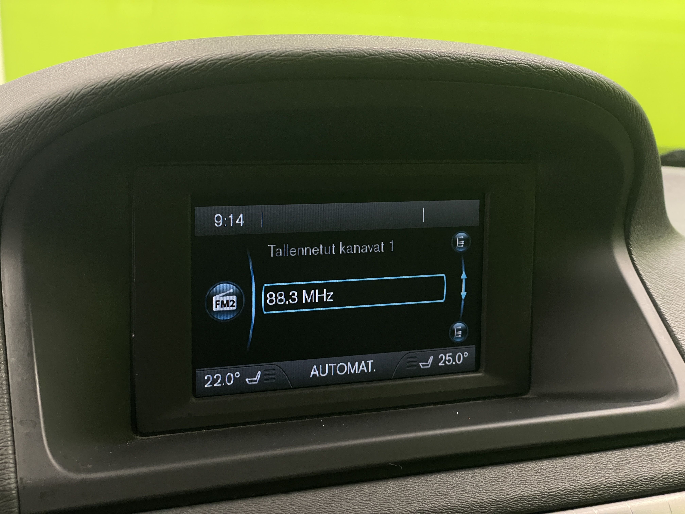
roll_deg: -0.8
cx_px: 342
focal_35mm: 52
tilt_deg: -6.2
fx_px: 1029
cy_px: 257
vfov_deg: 28.0
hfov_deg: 36.8
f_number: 2
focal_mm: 6
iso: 640
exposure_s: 1/50
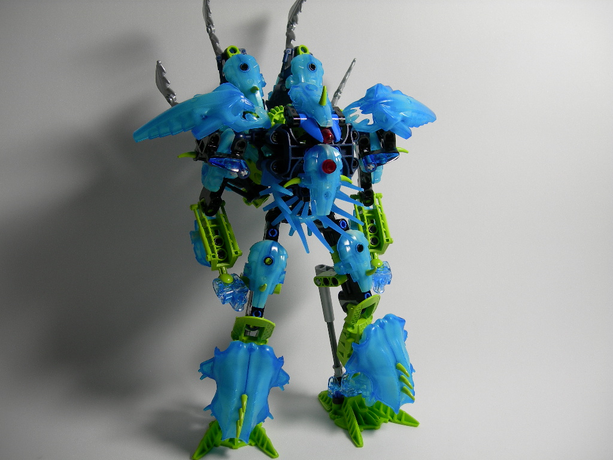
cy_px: 230
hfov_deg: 49.0
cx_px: 306
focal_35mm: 38
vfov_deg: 37.7
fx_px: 673
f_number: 2.8
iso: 50
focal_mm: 7.8
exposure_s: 1/36.7
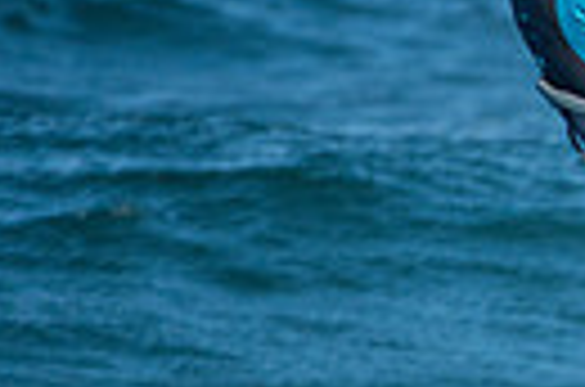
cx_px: 1210
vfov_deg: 0.6
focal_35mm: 2239
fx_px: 36295
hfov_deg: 0.9
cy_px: 268
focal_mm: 500
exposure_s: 1/4000
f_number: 5.6
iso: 560
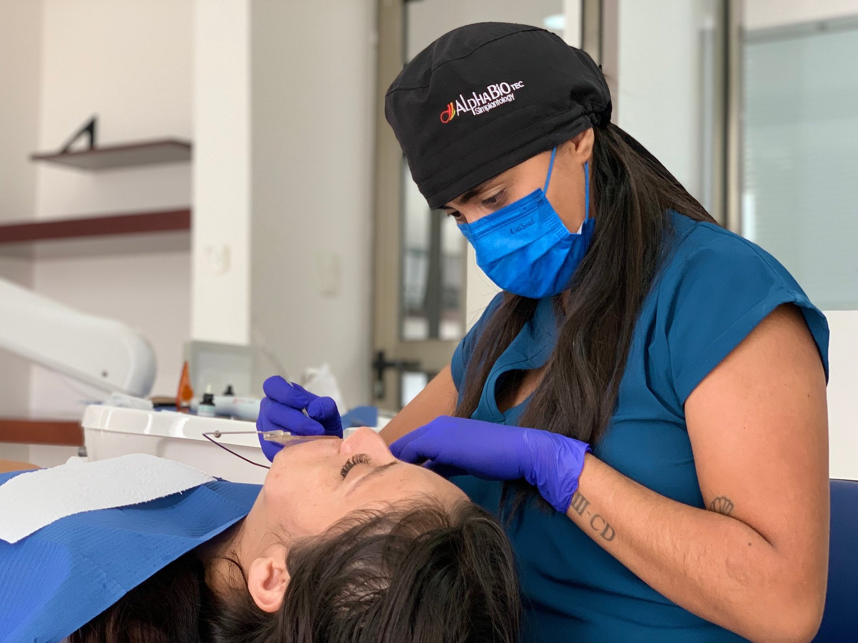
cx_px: 429
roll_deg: -1.1
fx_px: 1289
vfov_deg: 28.0
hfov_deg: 36.8
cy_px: 322
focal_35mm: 52
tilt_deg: +4.0
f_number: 2.4
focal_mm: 6
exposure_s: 1/102
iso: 125
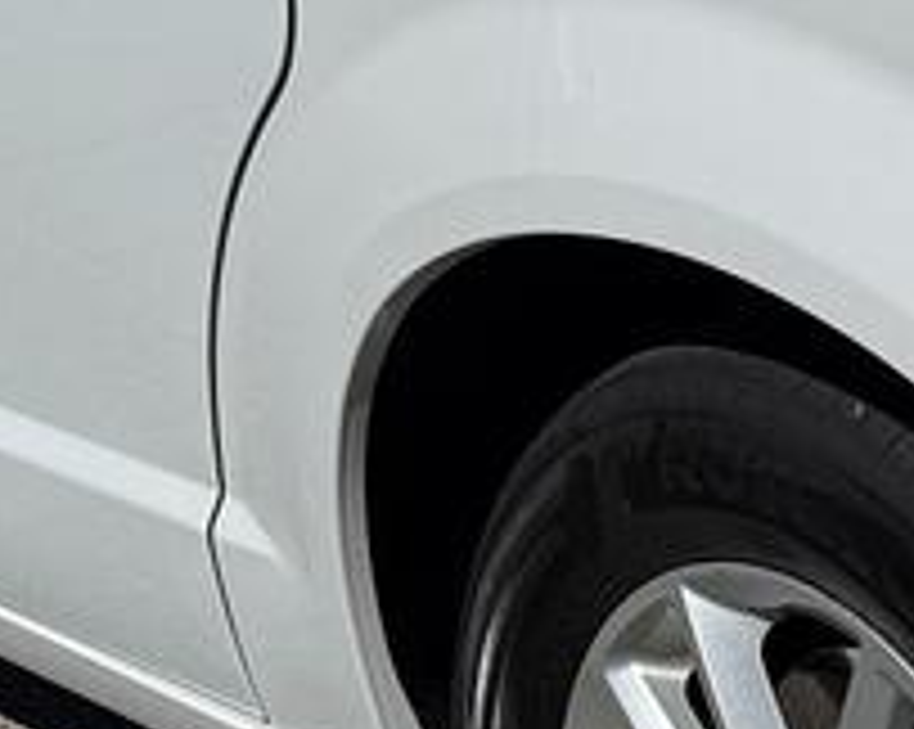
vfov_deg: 10.3
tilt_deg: -17.0
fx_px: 4000
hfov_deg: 12.4
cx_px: 1351
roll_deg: +0.9
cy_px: -4
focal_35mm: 148
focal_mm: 6.76
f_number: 1.78
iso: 64
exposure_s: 1/14286
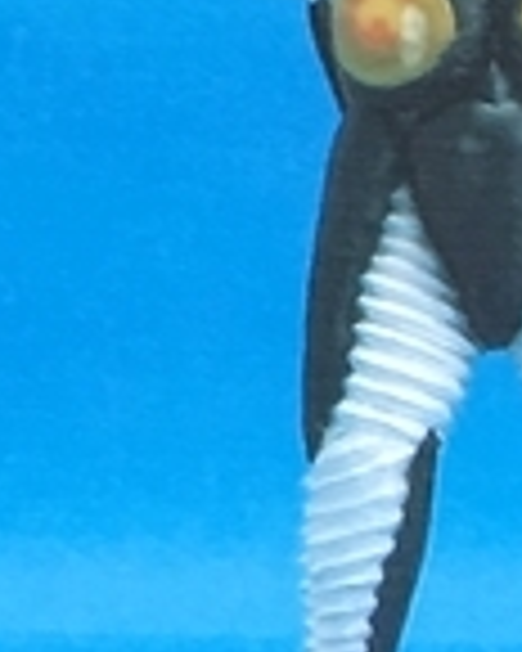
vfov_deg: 8.1
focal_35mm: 235
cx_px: 513
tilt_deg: -59.1
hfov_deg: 6.6
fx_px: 4538
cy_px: 823
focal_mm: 4.15
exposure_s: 1/15
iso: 32
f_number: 2.2
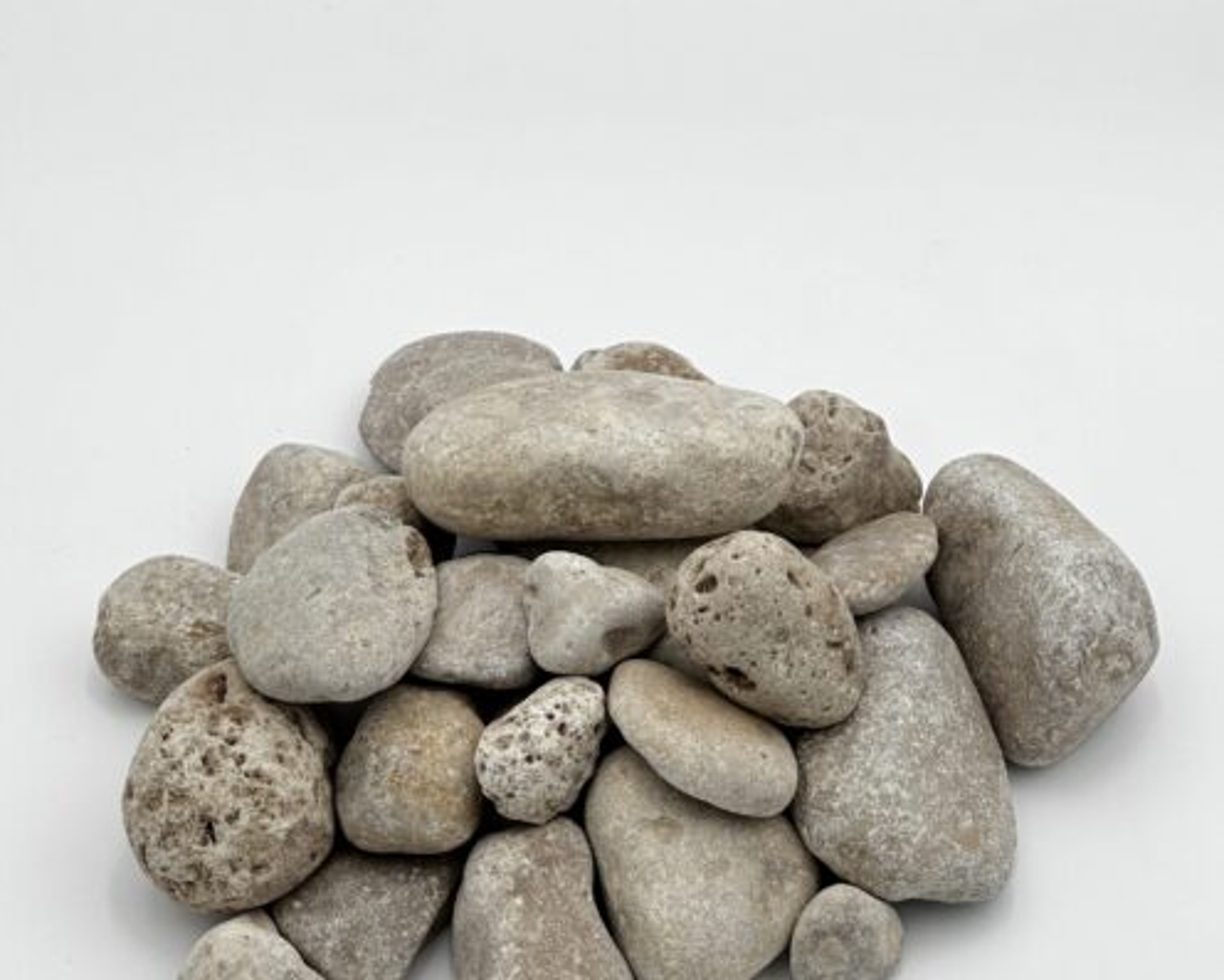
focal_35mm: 101
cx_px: 610
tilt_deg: -49.6
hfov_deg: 19.0
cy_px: 657
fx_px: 3660
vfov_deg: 15.2
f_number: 2.8
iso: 32
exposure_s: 1/127
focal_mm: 9
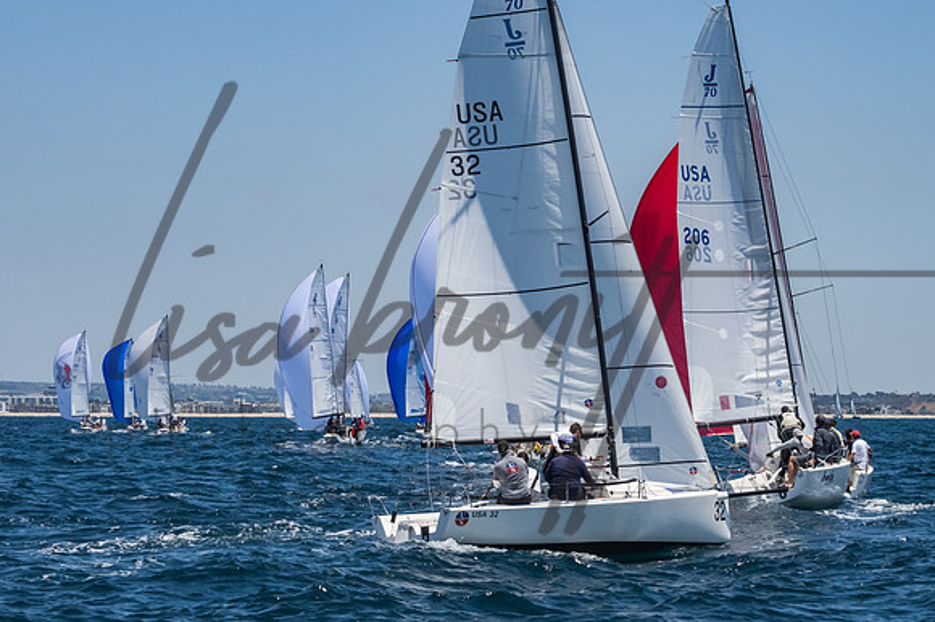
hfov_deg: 16.8
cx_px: 456
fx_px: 3165
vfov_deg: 11.2
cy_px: 311
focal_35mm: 122
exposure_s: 1/1600
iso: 640
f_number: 14
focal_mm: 78
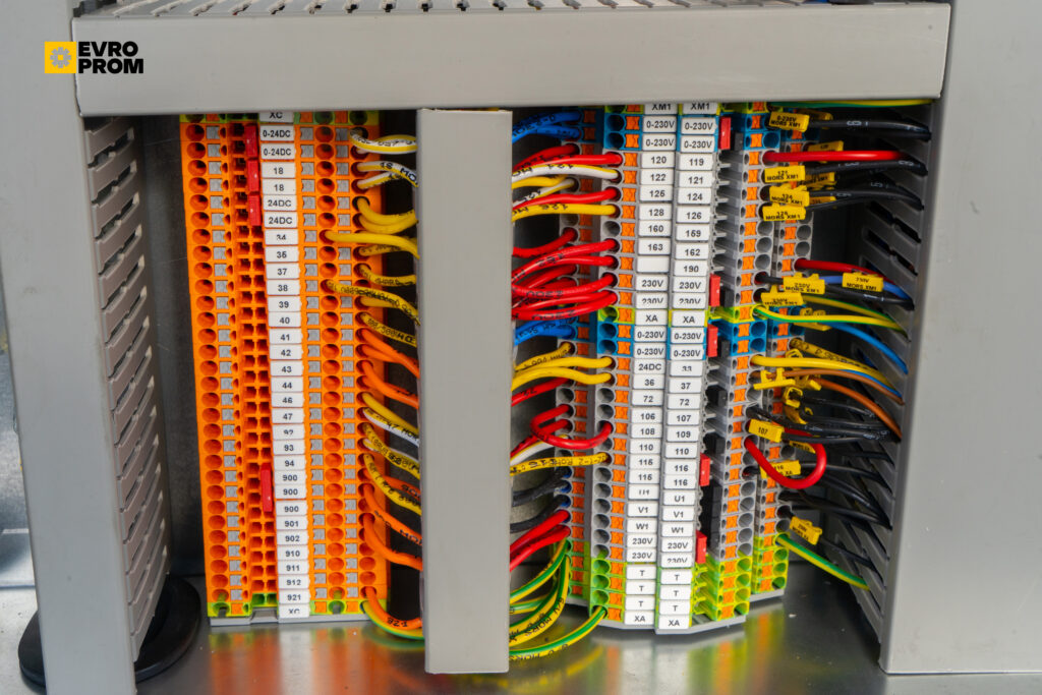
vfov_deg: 28.7
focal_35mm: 47
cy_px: 348
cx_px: 521
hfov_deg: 41.9
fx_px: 1360
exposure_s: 1/60
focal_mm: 47
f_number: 18
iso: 160
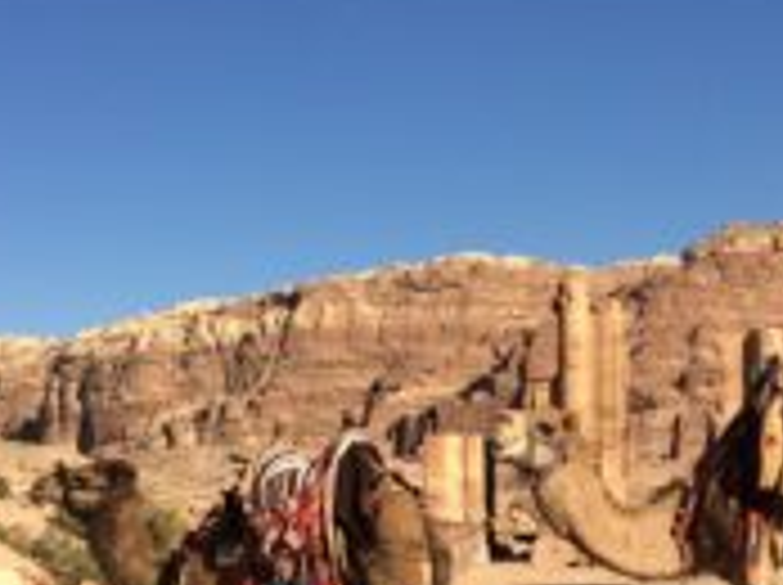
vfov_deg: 20.5
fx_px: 1559
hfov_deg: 28.2
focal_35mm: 69
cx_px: 405
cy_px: 608
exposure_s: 1/2740
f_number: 2.2
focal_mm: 4.12
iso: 40
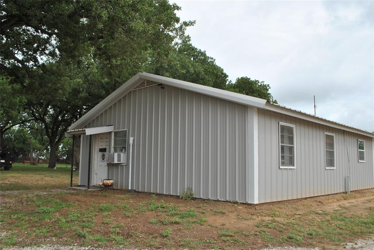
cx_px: 187
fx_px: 343
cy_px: 125
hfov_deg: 57.2
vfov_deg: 40.1
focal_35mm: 33
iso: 100
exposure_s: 1/200
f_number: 9
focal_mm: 22
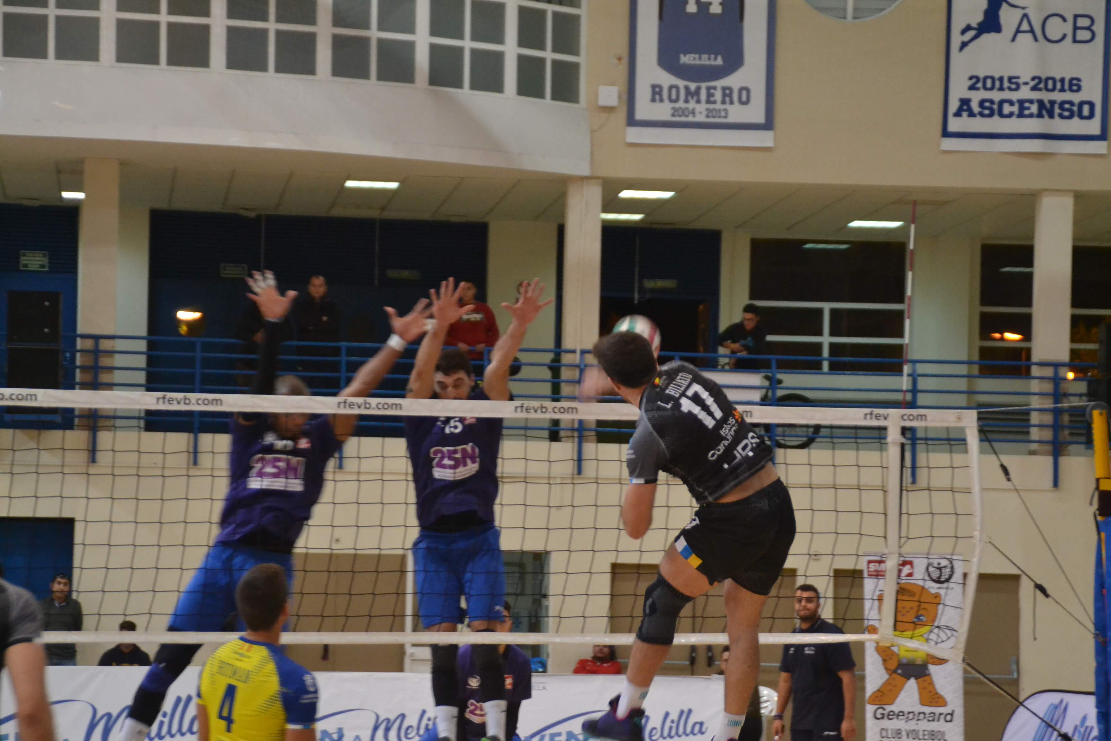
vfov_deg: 10.8
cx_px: 556
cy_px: 370
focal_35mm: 128
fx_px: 3934
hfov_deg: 16.1
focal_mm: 85
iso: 2500
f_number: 5.6
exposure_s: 1/160
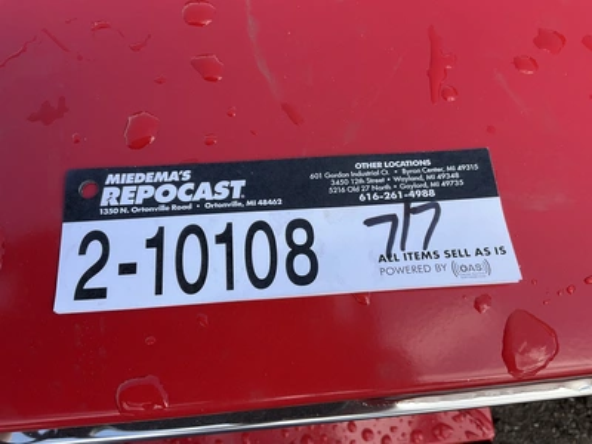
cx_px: 296
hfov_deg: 61.7
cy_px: 222
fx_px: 496
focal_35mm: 29
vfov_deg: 48.2
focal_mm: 3
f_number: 1.8
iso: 25
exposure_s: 1/759
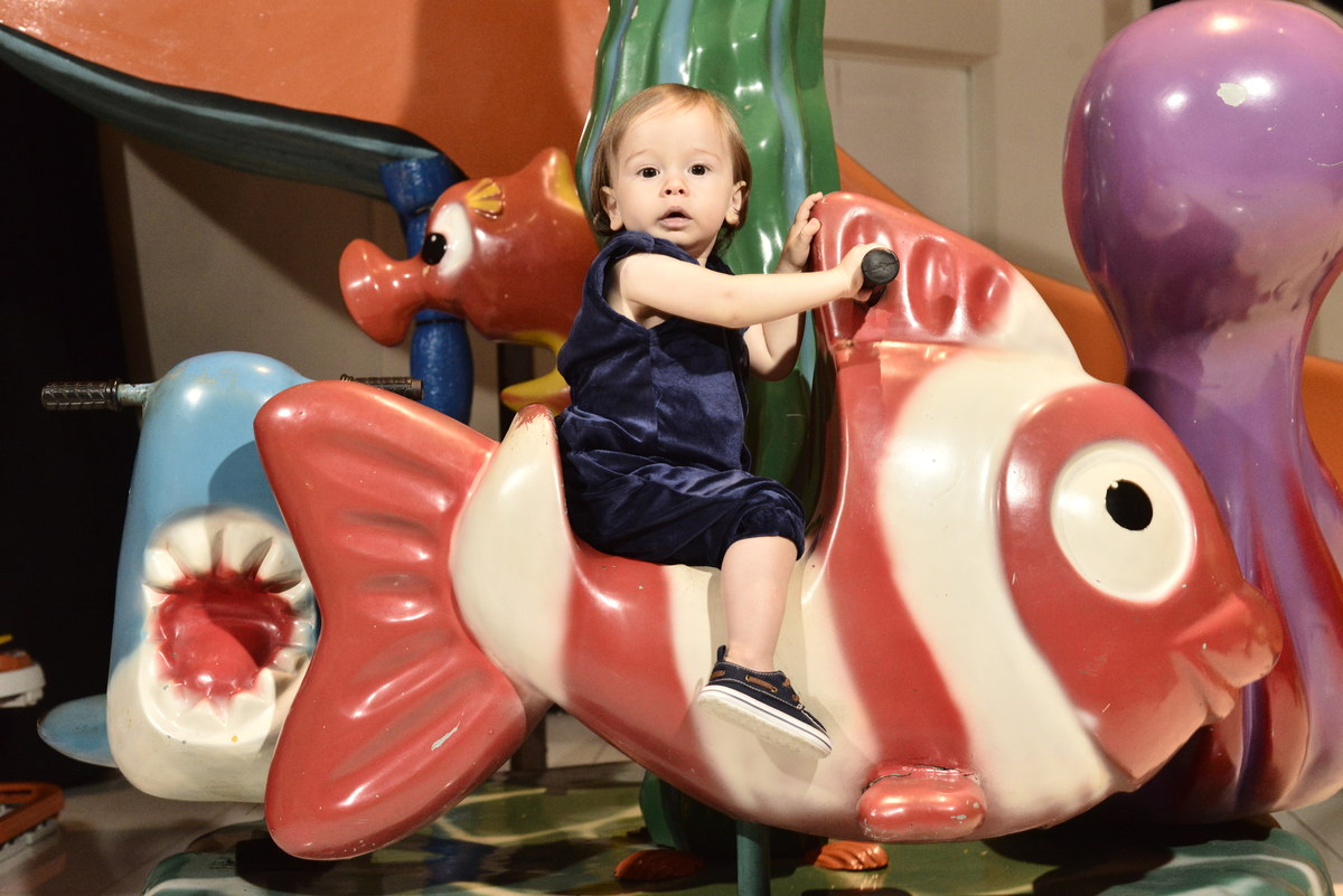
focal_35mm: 50
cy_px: 448
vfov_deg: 27.0
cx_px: 672
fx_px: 1866
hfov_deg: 39.6
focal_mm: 50
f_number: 4.5
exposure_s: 1/80
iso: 2500
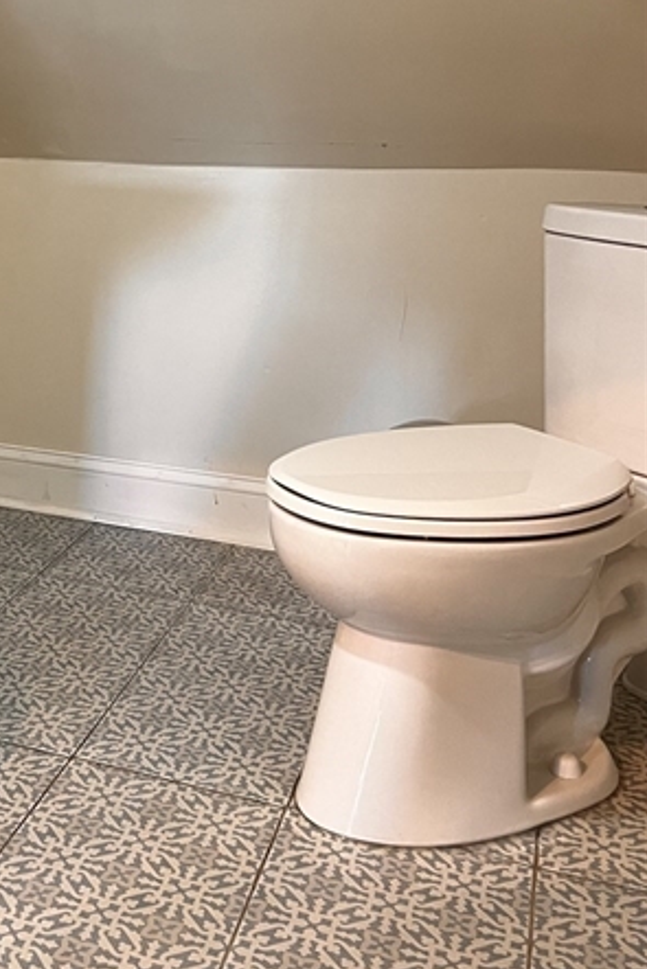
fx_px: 1266
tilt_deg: -7.1
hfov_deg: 27.2
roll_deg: -1.0
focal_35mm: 47
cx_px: 18
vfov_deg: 40.9
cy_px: 263
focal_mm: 5.7
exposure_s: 1/60
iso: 320
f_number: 1.5
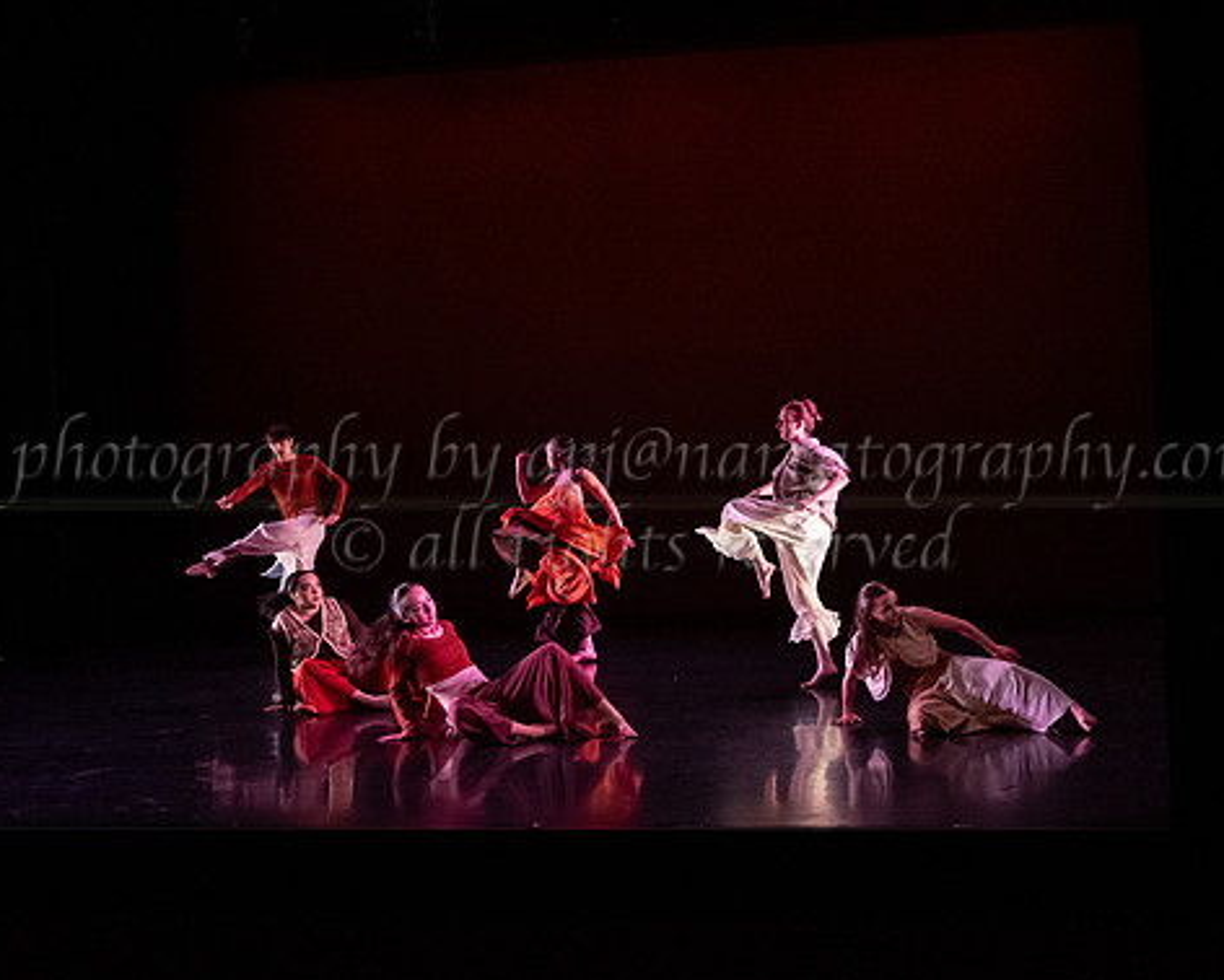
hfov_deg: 36.6
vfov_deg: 30.2
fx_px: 1812
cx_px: 897
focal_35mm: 50
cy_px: 557
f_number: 4
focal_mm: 31.5
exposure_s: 1/400
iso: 4000
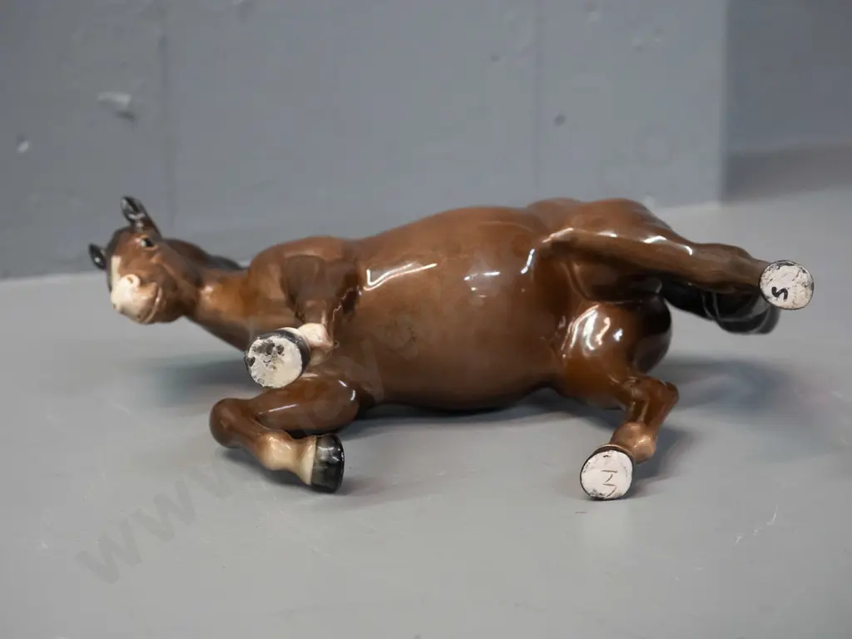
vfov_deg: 26.1
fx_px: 1378
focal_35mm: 56
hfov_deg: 34.3
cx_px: 426
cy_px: 320
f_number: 5.6
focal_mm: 28
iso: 3200
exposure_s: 1/100
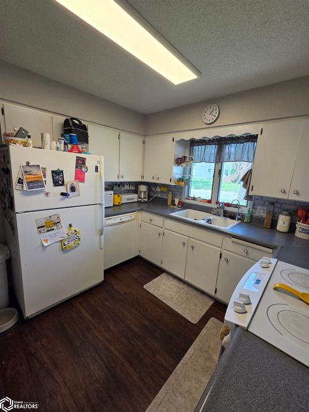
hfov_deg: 89.9
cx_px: 154
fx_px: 155
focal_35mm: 13
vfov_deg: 106.2
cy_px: 206
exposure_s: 1/120
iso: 80
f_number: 2.2
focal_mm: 2.2
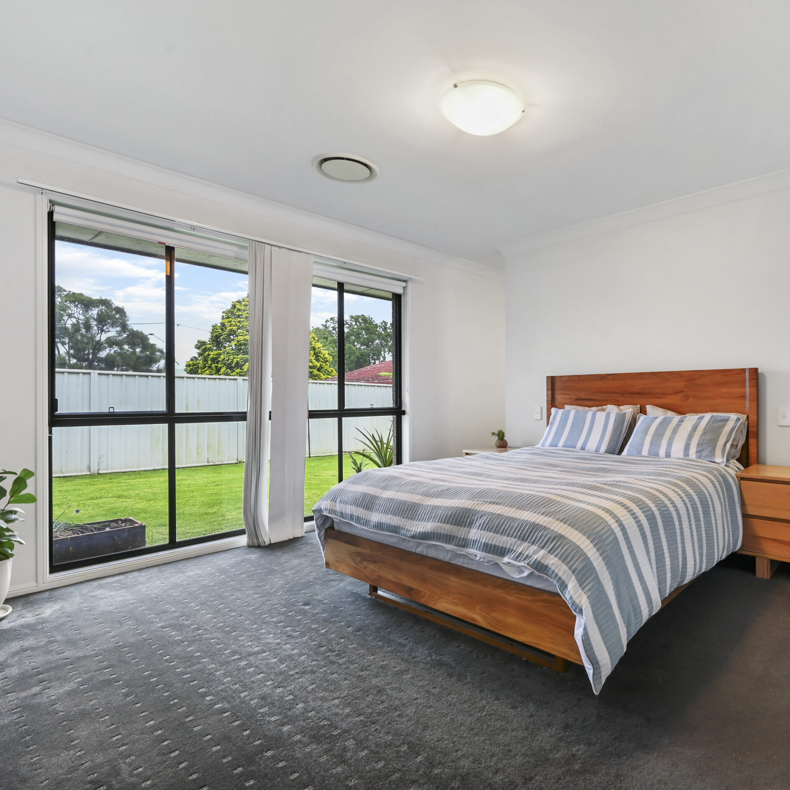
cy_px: 396
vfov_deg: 80.7
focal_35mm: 18
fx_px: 465
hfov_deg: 78.4
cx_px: 520
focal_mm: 14
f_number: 11
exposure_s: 1/1.25
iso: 200
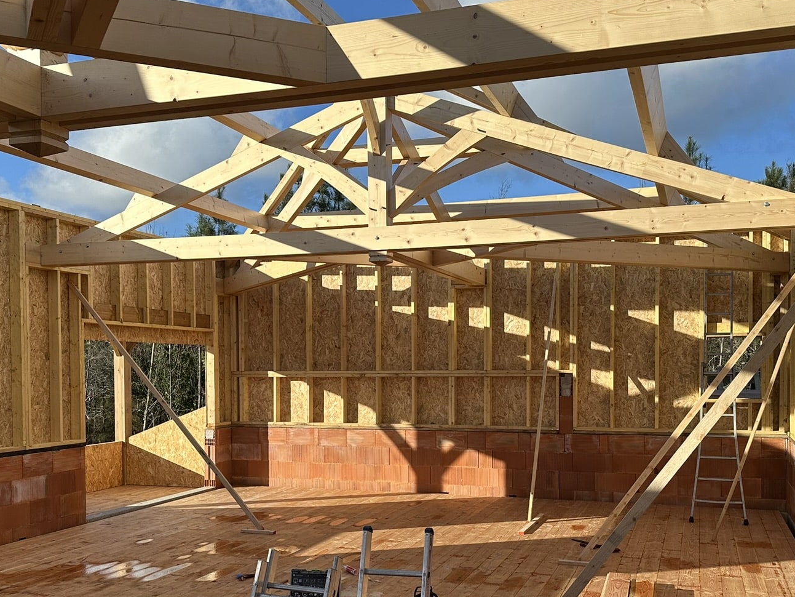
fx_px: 873
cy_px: 385
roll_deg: +0.0
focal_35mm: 38
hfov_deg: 49.0
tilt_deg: -0.1
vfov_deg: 37.4
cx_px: 400
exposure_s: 1/3247
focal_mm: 6.86
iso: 80
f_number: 1.78
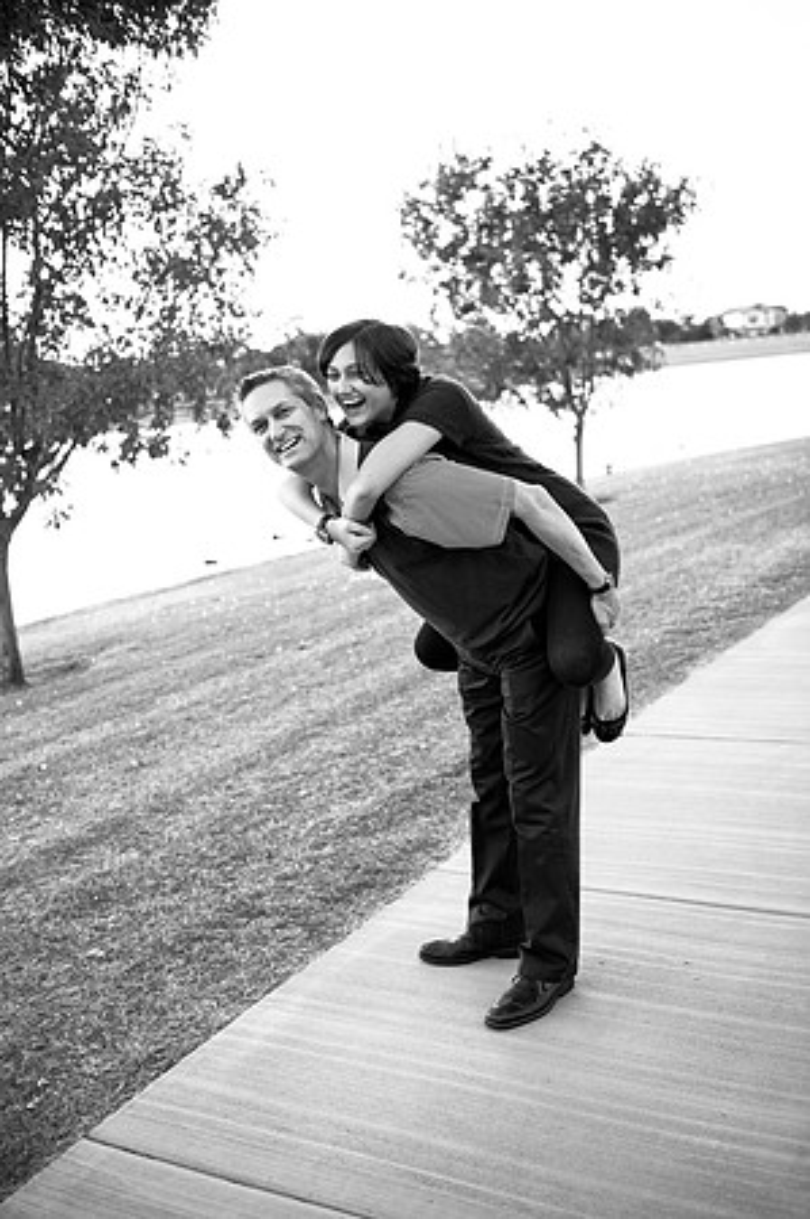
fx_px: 1285
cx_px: 405
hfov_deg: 35.0
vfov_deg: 50.7
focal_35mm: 38
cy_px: 610
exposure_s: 1/160
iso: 320
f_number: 2.8
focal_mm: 38
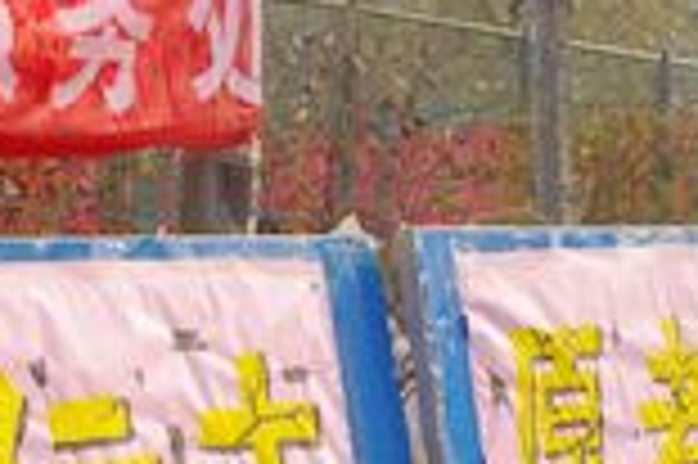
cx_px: 410
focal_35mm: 114
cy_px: 516
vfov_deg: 11.8
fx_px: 2208
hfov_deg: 18.0
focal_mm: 28.13
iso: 3200
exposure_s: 1/1600
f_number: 11
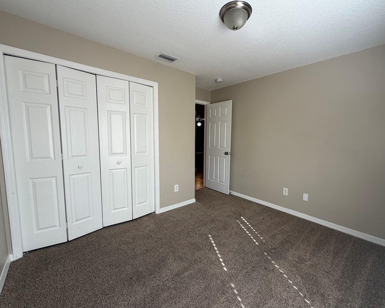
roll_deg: -0.7
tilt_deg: -6.5
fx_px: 171
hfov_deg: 96.6
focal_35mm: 15
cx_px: 207
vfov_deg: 84.0
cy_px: 153
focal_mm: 2.22
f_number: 2.2
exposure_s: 1/121
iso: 80
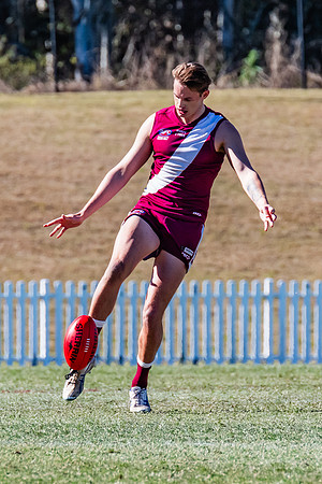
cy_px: 197
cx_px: 132
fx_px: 13702
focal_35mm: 1021
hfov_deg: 1.3
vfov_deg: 2.0
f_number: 8
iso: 800
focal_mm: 420
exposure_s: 1/1600
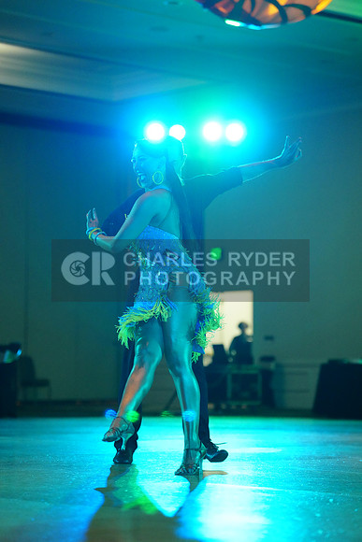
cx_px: 181
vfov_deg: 19.5
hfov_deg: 13.0
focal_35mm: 105
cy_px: 271
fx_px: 1583
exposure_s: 1/400
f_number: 2.8
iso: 6400
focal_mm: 105
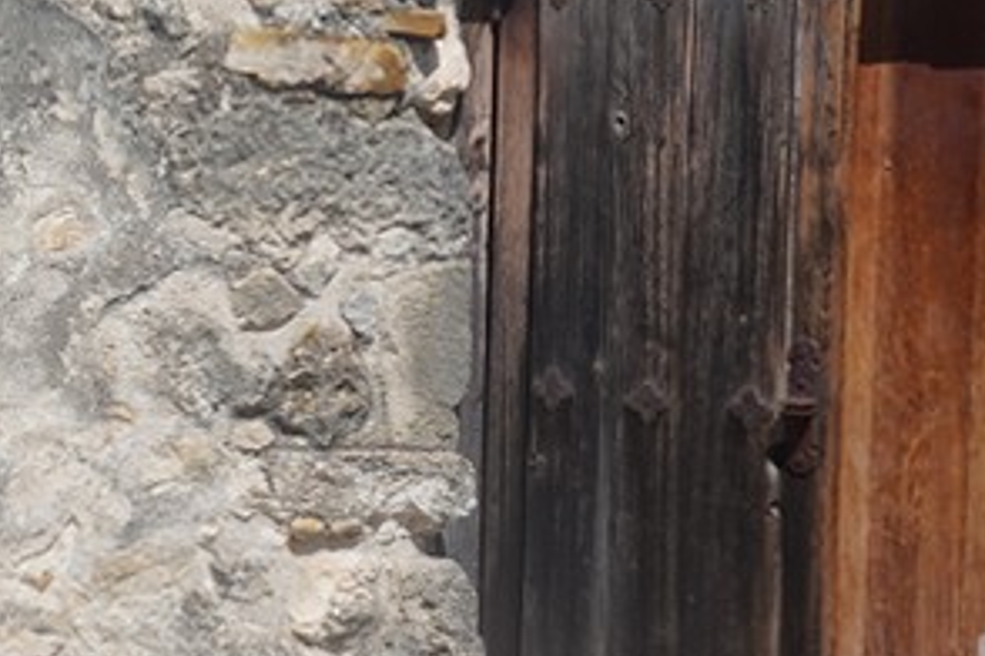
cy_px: 74
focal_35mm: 204
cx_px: -1692
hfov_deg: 8.8
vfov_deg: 6.7
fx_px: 5581
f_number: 16
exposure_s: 1/100
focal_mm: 30
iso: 100
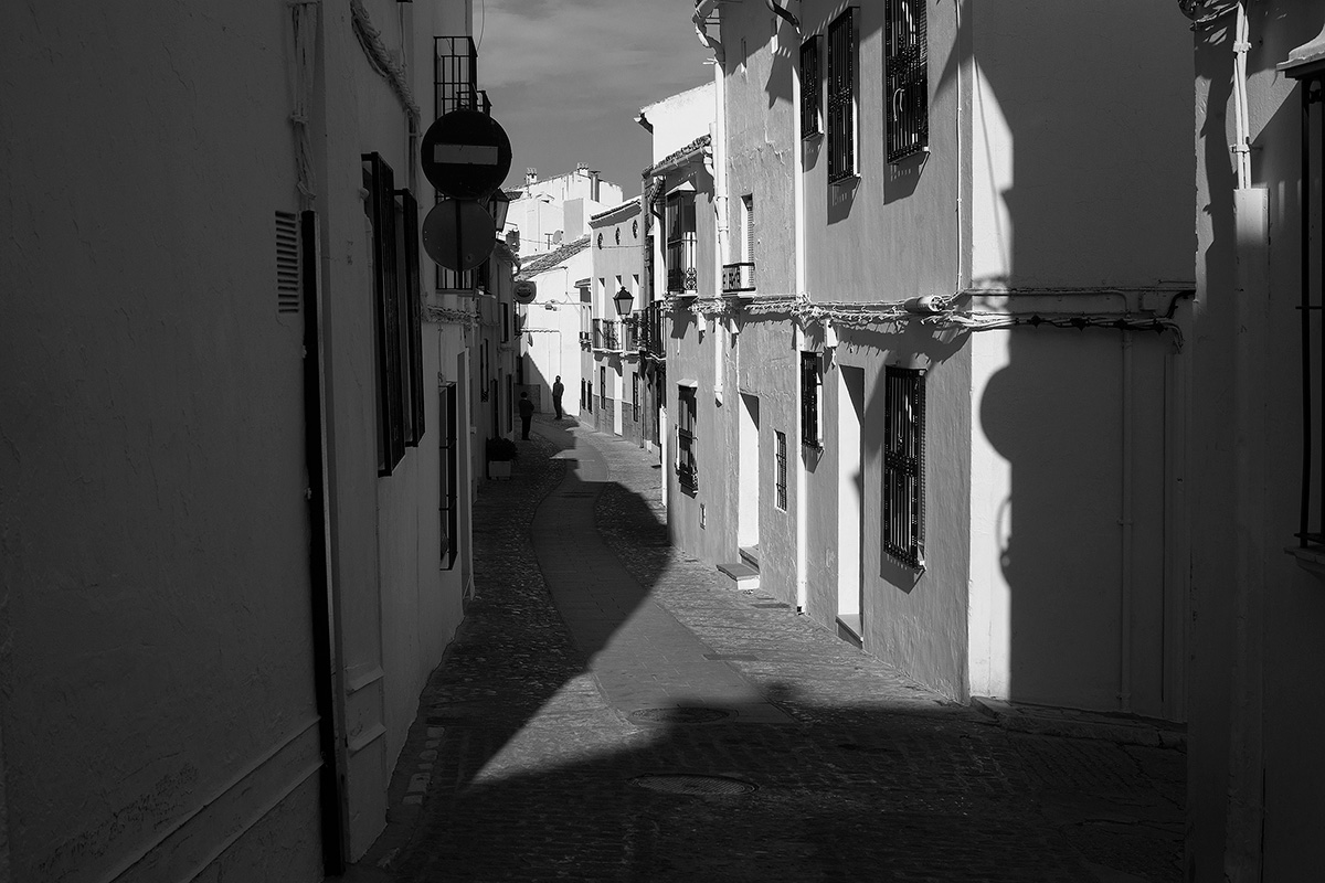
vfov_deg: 27.0
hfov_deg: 39.6
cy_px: 442
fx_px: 1840
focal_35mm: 50
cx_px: 662
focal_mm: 50
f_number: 13
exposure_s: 1/400
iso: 200
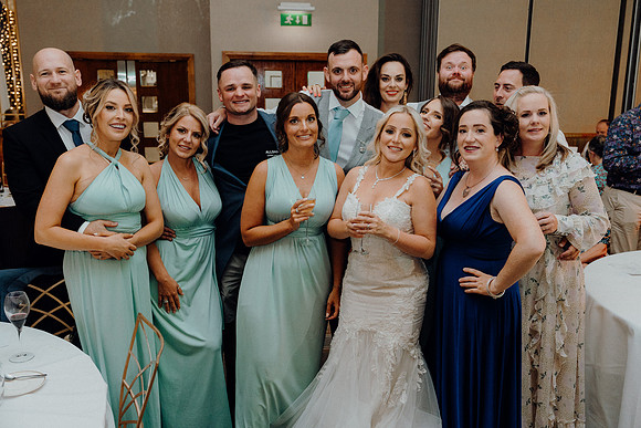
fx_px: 588
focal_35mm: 33
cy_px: 214
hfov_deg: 57.2
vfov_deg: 40.0
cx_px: 320
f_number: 3.5
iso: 2500
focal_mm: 33
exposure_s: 1/160
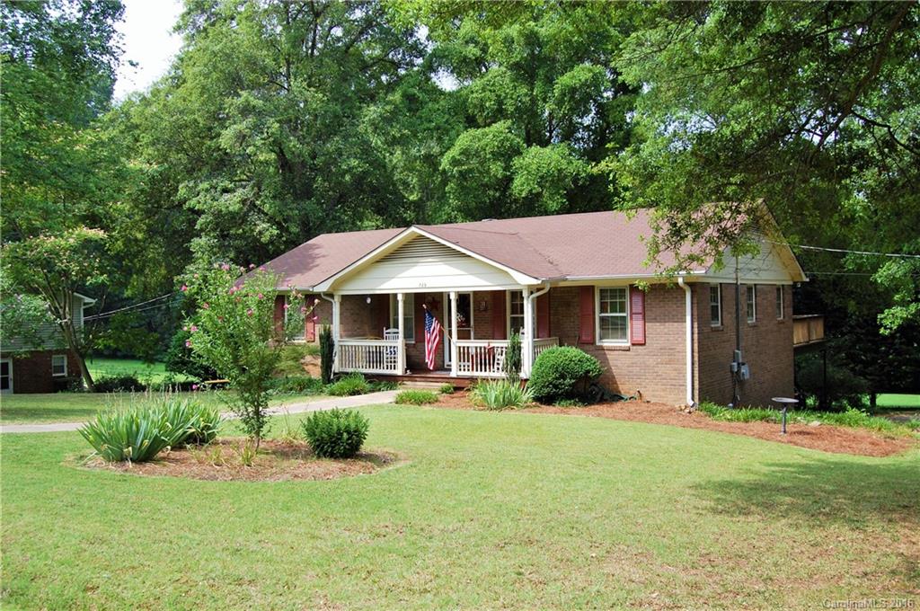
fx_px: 881
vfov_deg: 38.3
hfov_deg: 55.2
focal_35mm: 34
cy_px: 306
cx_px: 460
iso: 200
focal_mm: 23
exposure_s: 1/250
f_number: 8
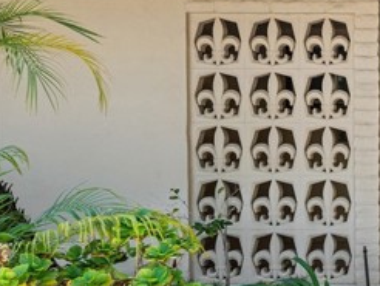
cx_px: 487
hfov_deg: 27.2
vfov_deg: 24.4
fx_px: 659
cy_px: 158
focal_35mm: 60
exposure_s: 1/125
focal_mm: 24
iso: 250
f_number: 8
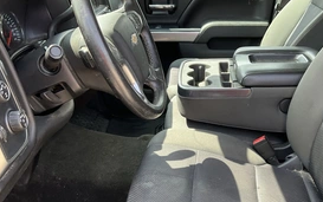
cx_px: 208
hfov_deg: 43.9
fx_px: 396
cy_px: 163
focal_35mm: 45
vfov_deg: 28.0
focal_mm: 3
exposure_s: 1/122
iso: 32
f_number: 1.8
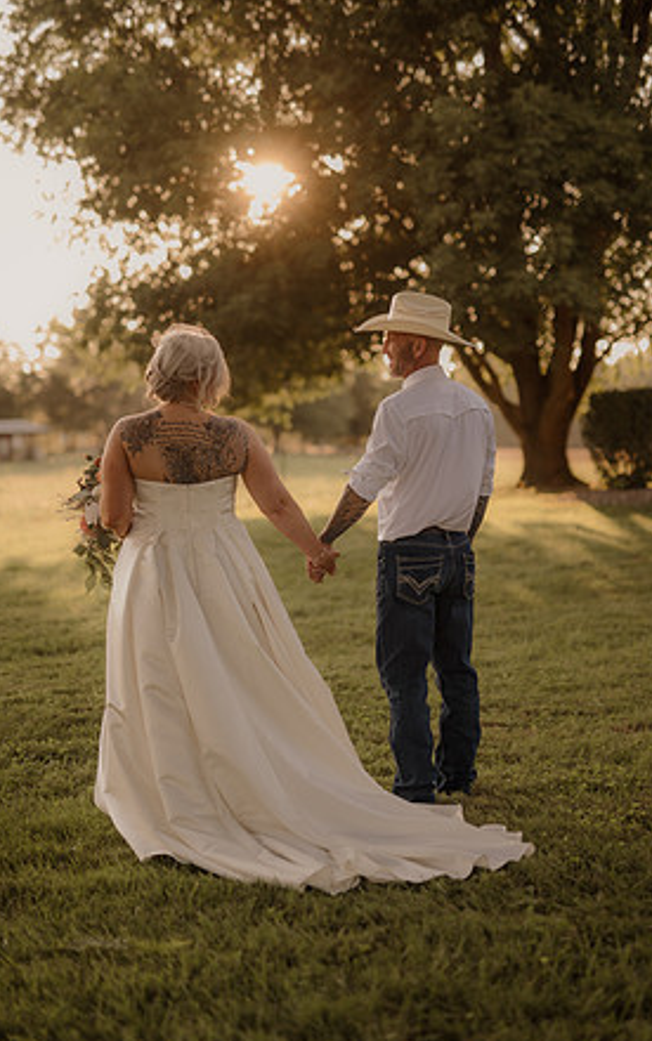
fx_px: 1477
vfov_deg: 38.9
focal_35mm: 52
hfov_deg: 24.9
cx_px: 326
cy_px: 512
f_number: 2.8
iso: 200
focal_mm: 50
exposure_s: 1/640
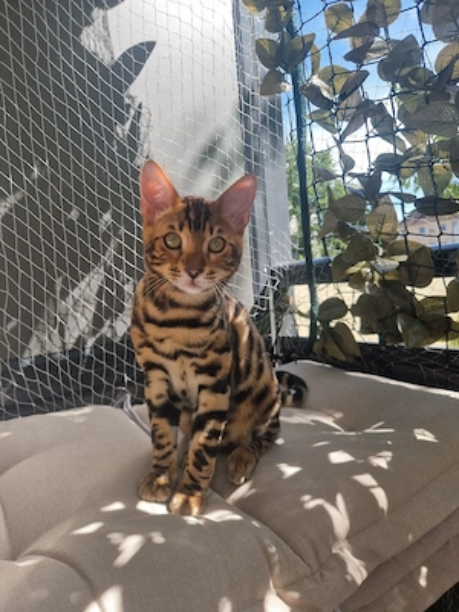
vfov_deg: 73.9
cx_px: 230
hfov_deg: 58.9
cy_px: 306
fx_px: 407
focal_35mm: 23
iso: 50
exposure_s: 1/455
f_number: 1.8
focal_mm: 5.4
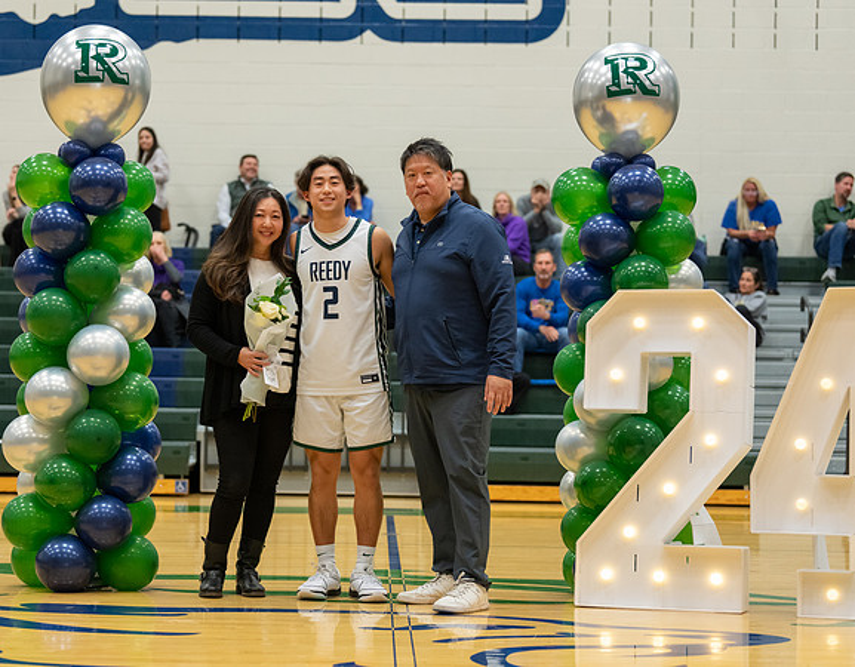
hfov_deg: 21.9
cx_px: 335
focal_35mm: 88
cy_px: 345
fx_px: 2208
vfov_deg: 17.2
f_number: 2.8
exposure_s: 1/320
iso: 3200
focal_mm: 76
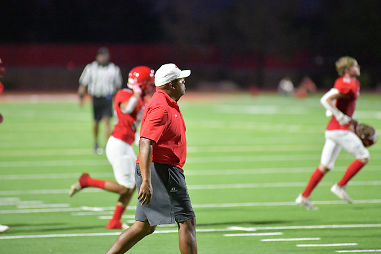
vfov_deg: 4.6
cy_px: 127
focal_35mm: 300
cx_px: 190
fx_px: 3176
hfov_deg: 6.9
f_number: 3.5
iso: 12800
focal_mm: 300
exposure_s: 1/1250
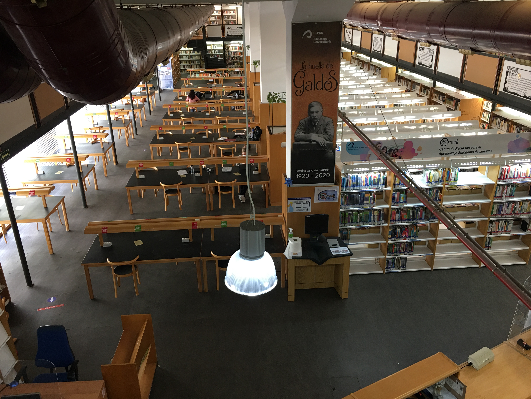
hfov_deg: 61.7
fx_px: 445
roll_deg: +0.8
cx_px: 266
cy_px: 200
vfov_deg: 48.2
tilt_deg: -23.1
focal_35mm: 29
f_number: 2.2
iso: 50
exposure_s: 1/17
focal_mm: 4.15
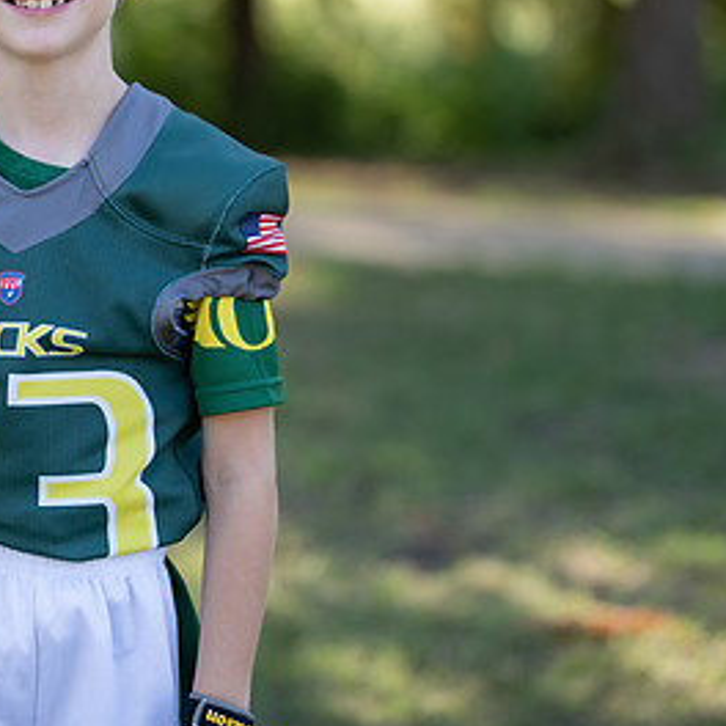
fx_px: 2729
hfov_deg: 15.0
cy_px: 189
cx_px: 64
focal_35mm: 115
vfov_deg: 15.1
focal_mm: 50
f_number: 1.2
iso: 100
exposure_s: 1/1250
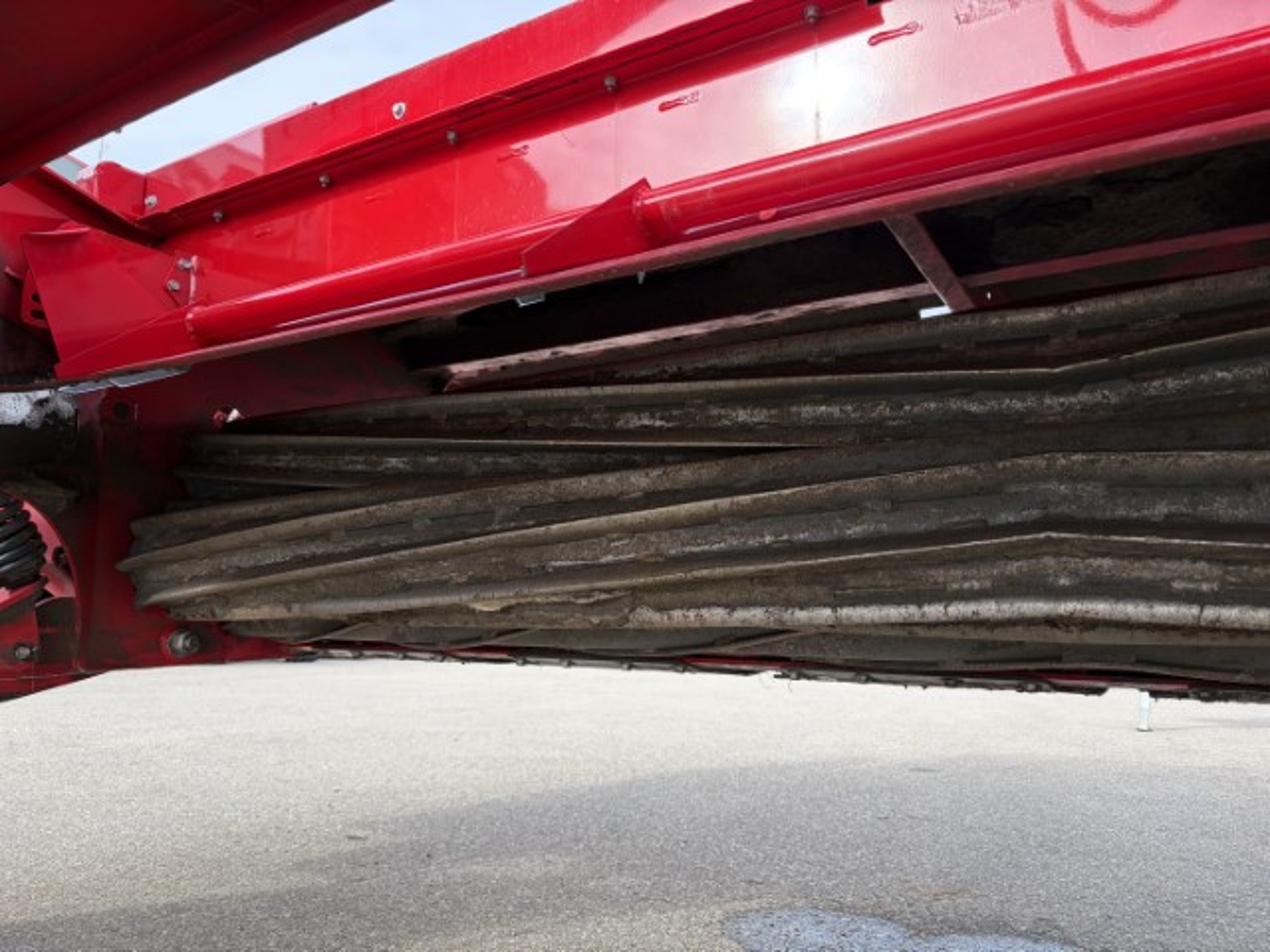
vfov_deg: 53.1
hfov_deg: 67.3
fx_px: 954
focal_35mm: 26
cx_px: 635
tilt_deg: +10.6
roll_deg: -1.1
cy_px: 476
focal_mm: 5.96
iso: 50
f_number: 1.6
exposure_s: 1/531
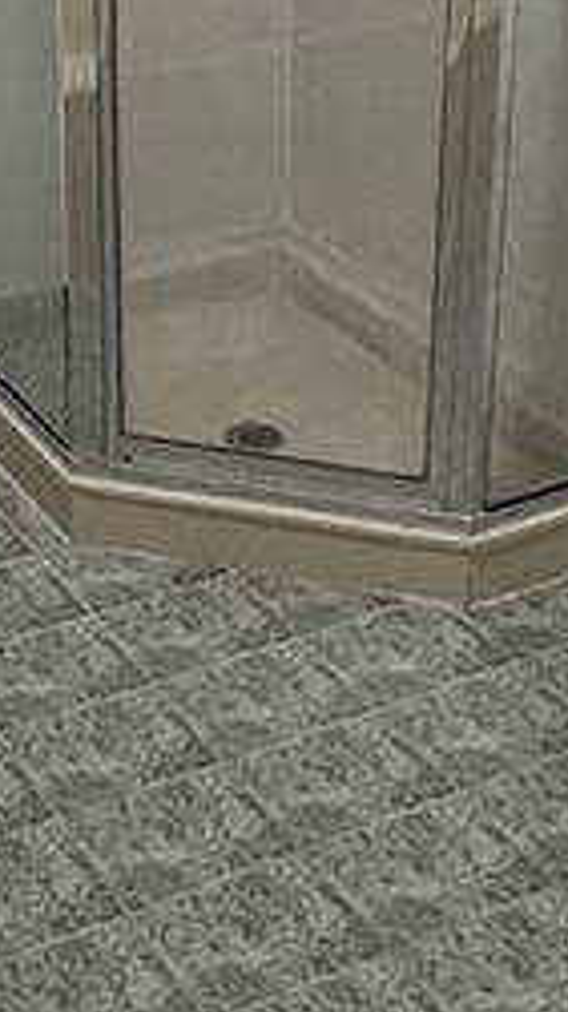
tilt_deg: -18.8
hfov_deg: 16.3
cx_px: 48
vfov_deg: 28.1
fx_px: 1957
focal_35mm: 73
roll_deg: +1.7
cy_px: 145
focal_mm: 2.22
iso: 320
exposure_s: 1/60
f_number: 2.2
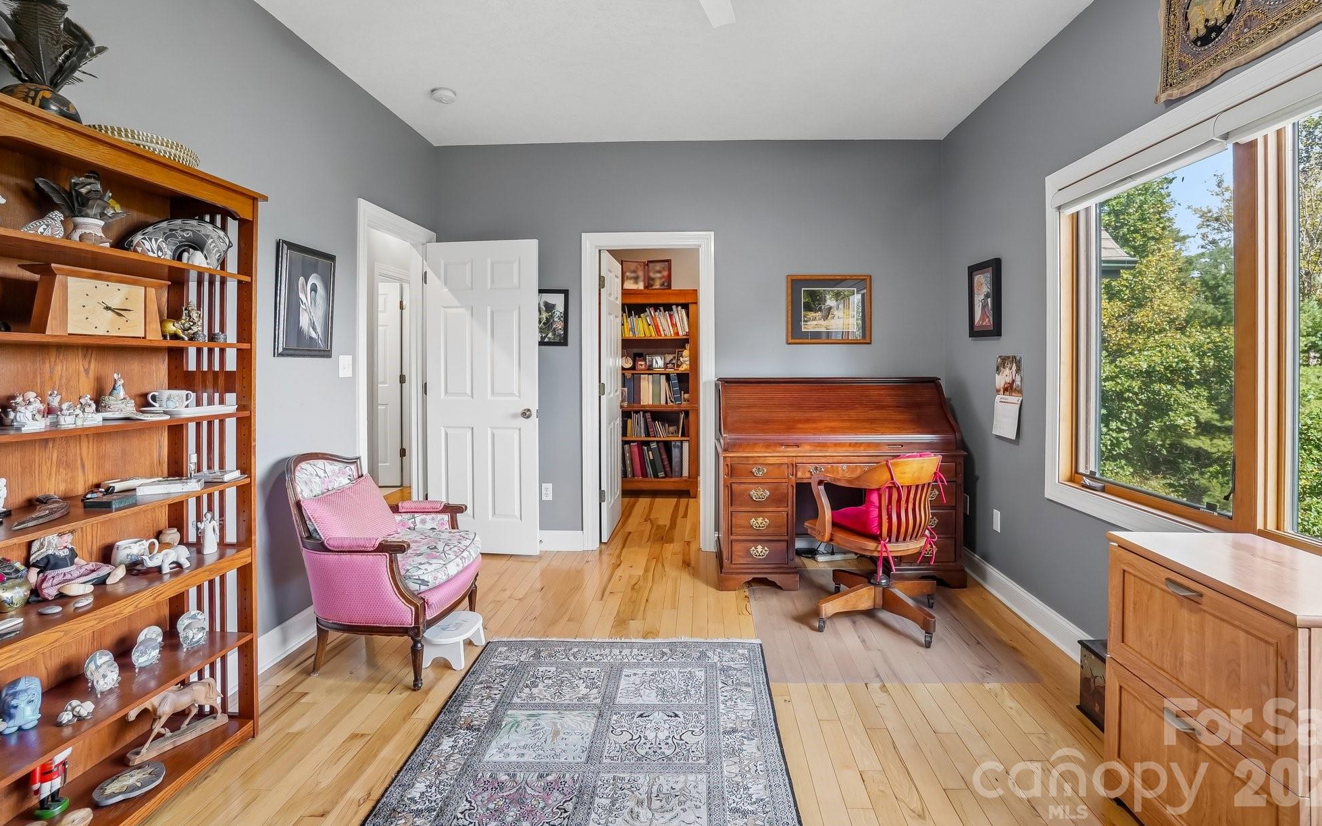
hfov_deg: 97.8
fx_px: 576
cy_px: 370
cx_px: 688
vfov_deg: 71.0
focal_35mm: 16
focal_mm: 10
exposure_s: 1/13
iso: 400
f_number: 8
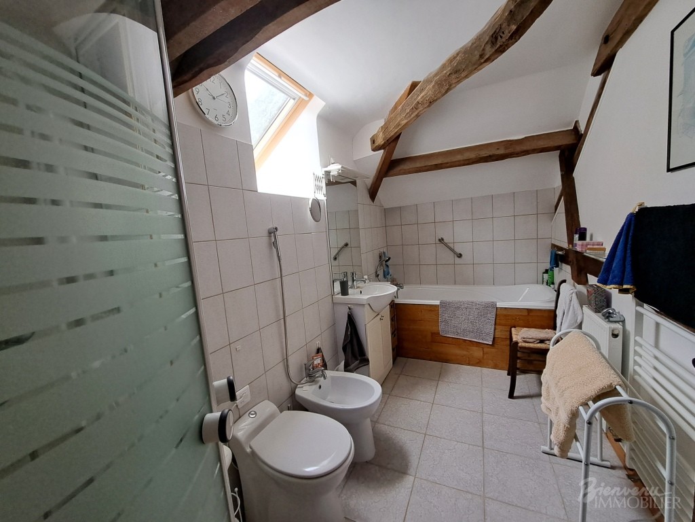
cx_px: 348
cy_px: 261
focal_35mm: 13
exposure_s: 1/50
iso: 80
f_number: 2.2
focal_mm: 1.74
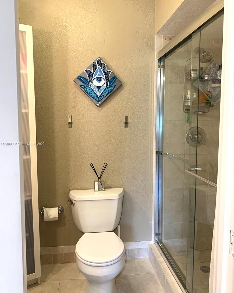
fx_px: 242
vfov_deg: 62.2
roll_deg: -0.4
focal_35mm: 28
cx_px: 116
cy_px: 144
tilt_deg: -4.8
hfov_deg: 51.5
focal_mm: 4.25
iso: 200
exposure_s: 1/60
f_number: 1.8
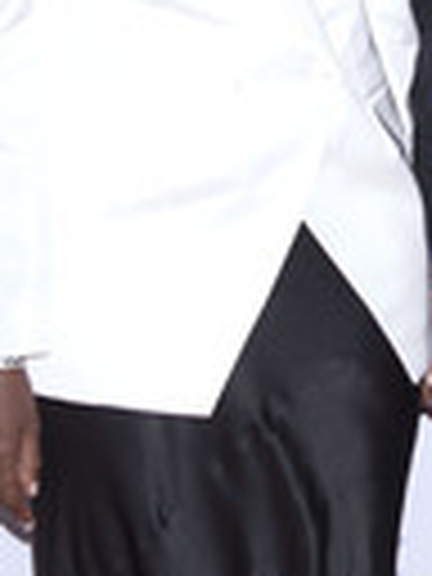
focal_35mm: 114
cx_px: 450
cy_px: 68
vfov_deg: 17.0
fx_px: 1897
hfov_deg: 12.8
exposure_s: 1/200
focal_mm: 38
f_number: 5
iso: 640
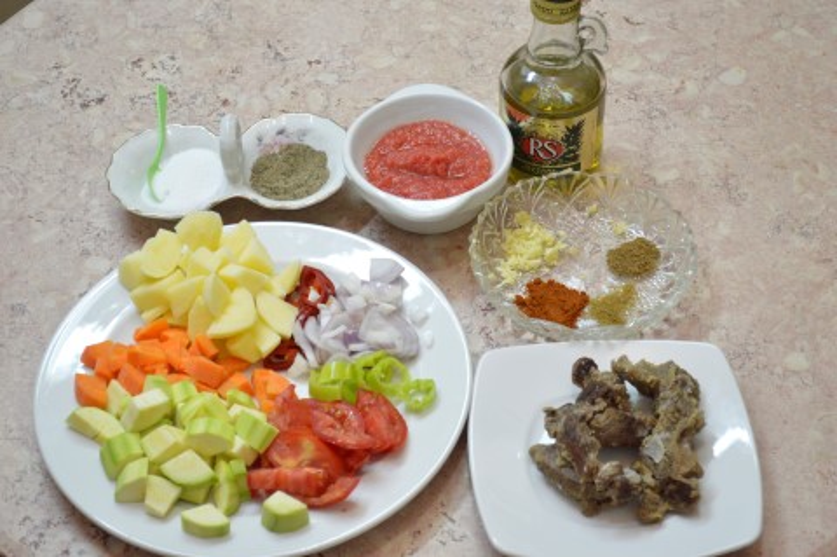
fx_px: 1568
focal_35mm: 68
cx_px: 418
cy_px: 278
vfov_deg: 20.1
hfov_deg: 29.9
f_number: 5.3
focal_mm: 45
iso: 1600
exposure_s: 1/30
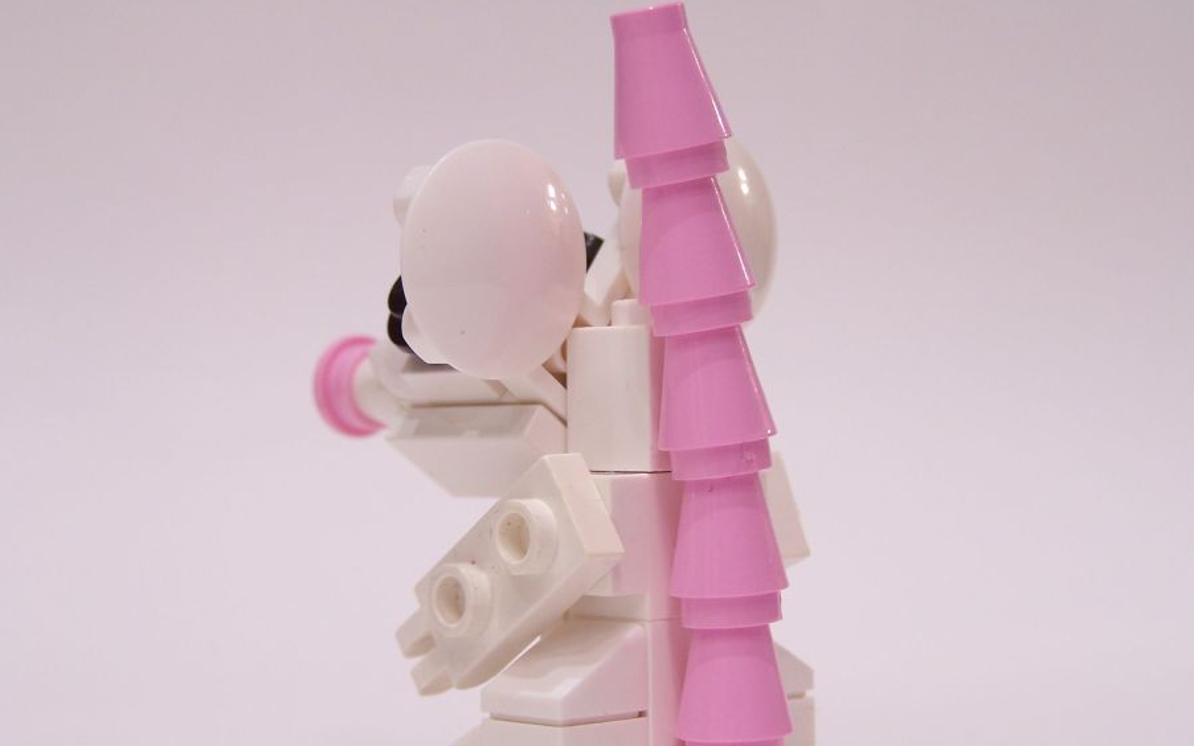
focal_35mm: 83
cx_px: 573
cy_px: 418
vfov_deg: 15.7
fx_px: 2701
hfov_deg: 24.9
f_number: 3.2
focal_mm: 11.5
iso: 80
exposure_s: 1/3
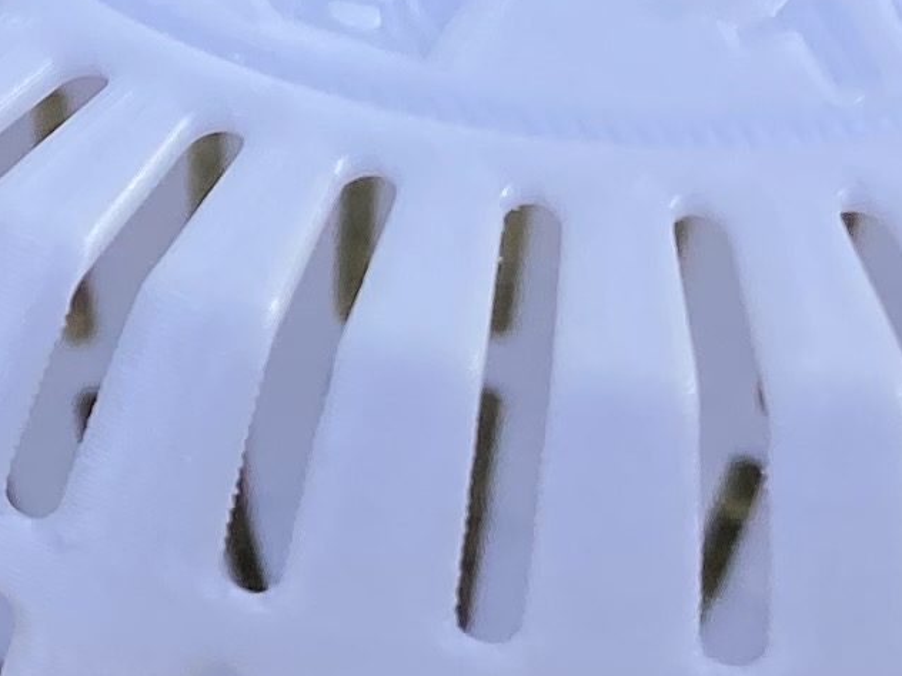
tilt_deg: -37.7
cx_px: -619
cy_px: 63
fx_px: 4326
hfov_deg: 11.2
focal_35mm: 166
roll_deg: +5.8
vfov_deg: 8.9
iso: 64
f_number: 1.8
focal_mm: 4.25
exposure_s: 1/122
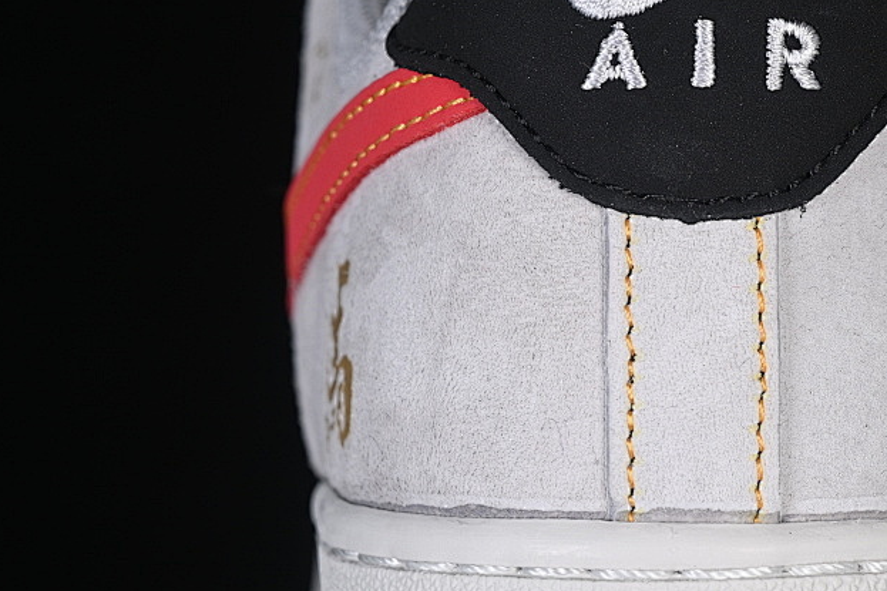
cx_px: 681
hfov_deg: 15.7
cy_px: 302
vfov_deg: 10.5
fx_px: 3202
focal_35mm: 130
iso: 160
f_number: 7.1
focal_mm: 50
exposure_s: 1/80
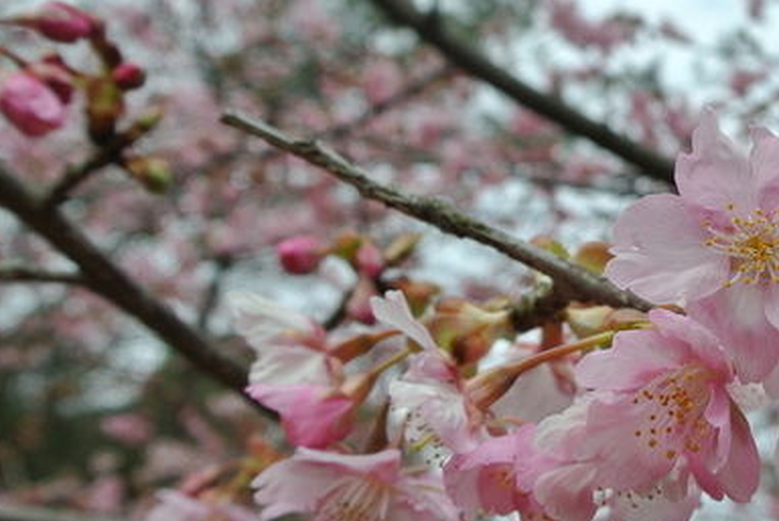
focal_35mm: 68
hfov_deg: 27.7
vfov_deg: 20.0
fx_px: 1473
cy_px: 360
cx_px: 796
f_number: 5.6
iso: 100
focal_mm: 12.2
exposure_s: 1/320
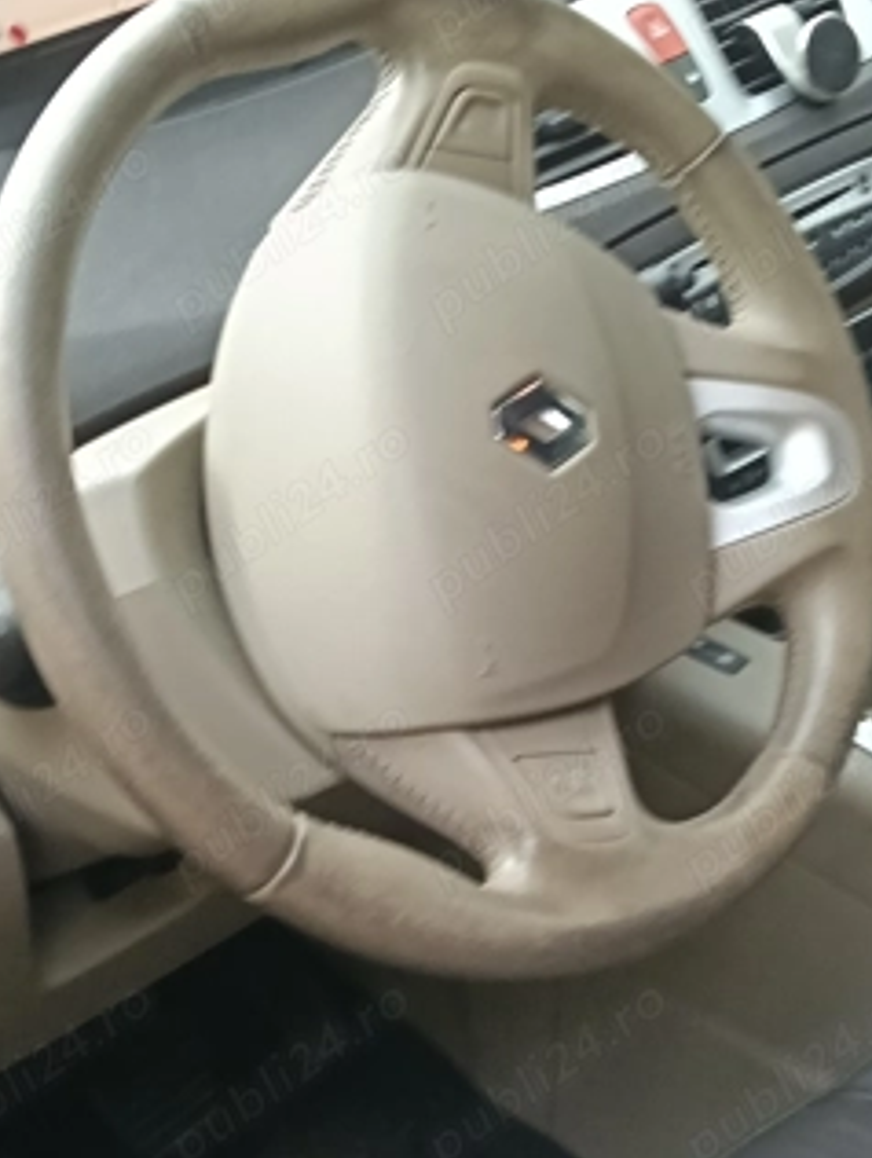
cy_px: 572
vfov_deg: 28.5
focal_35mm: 68
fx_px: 2278
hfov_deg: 21.7
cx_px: 418
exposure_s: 1/33.3
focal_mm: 3.98
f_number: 1.8
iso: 200
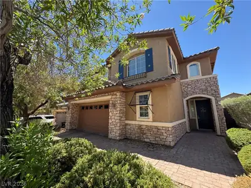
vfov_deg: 85.7
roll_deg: -0.9
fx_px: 102
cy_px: 94
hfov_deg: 102.1
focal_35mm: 14
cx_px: 126
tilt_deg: +11.8
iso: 40
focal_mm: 2.22
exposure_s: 1/479
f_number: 2.2
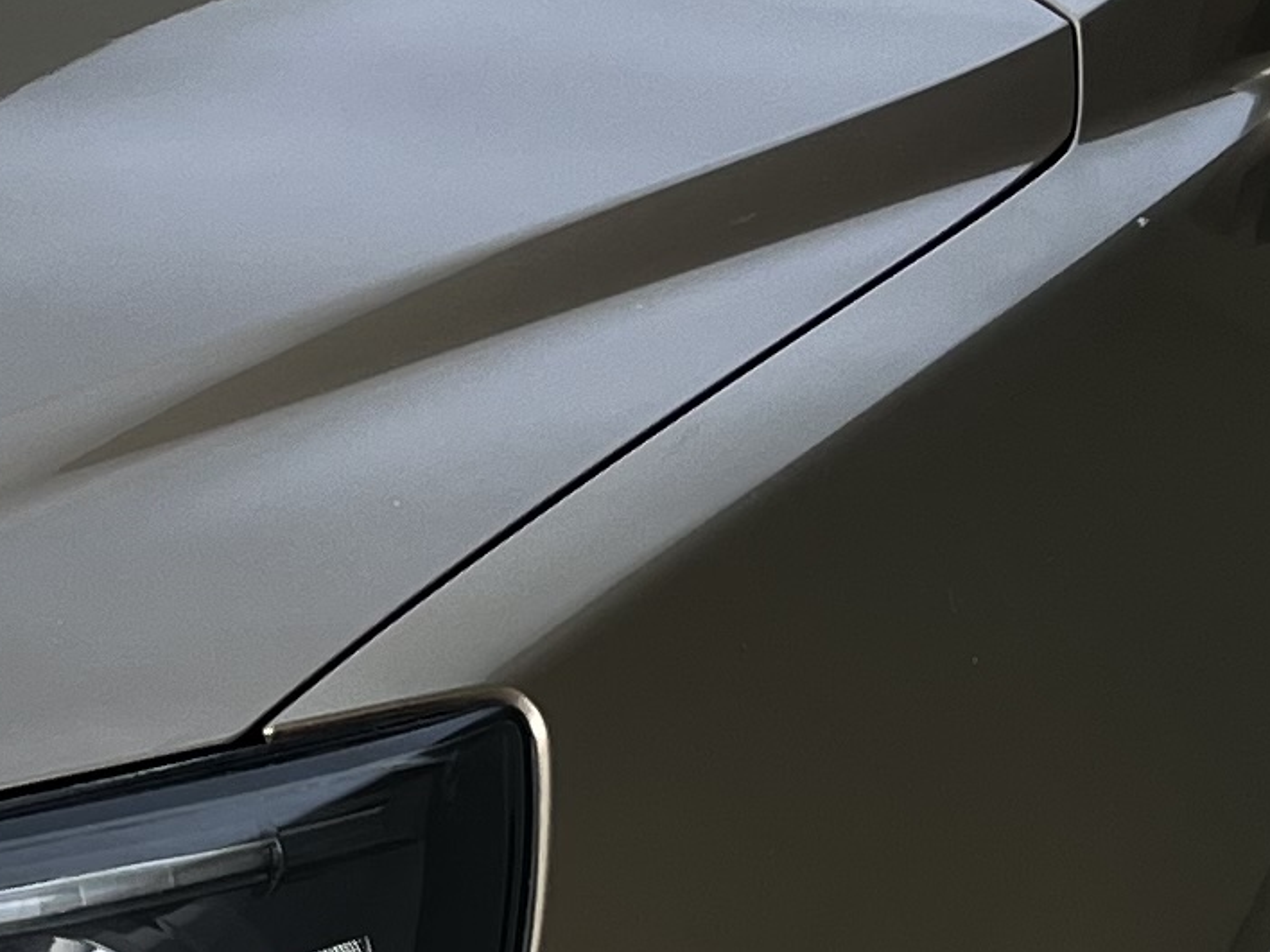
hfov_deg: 12.9
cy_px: 208
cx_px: -343
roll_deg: -0.1
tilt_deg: -10.1
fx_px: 5430
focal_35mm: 148
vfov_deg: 10.0
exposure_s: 1/170
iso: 40
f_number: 1.6
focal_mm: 5.1
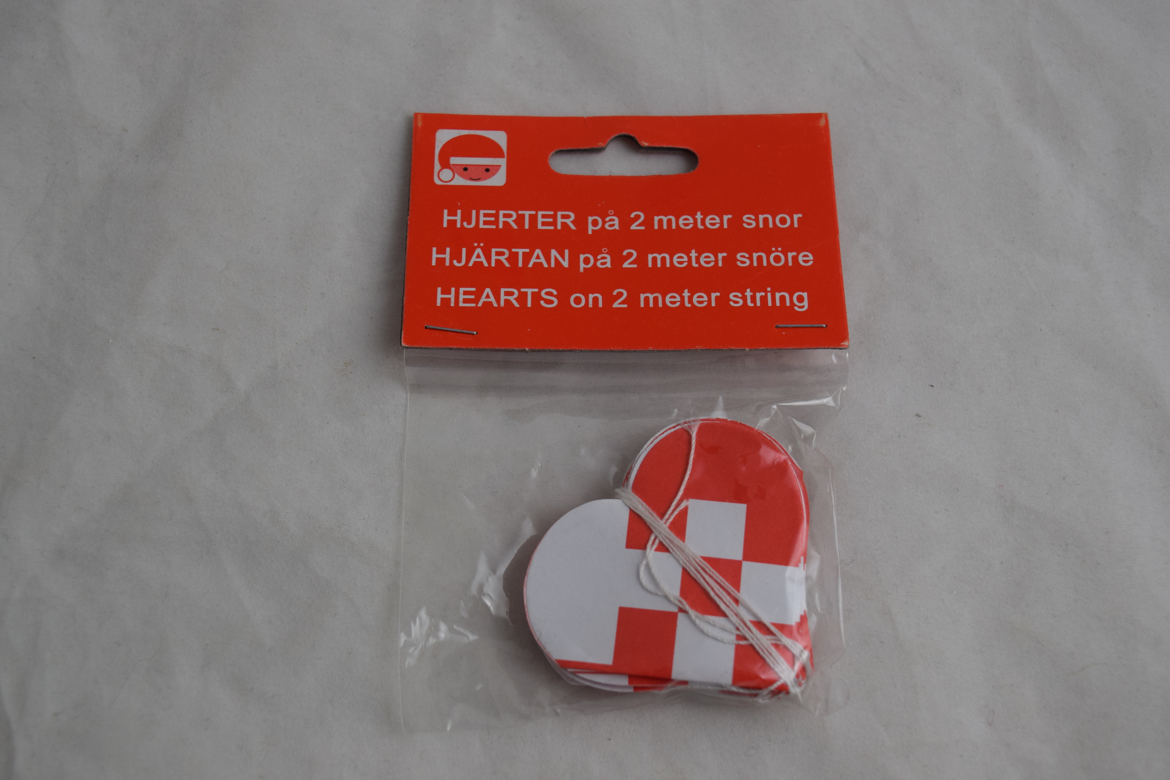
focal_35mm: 45
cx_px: 585
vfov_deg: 29.9
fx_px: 1462
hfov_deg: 43.6
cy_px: 390
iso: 400
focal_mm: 30
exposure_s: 1/160
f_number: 6.3
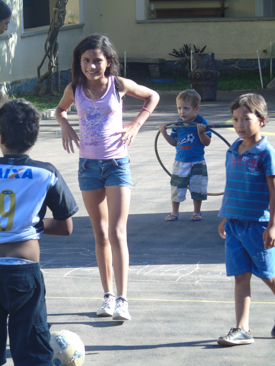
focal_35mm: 278
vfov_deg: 7.1
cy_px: 183
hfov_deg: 5.3
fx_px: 2945
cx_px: 138
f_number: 4.9
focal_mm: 50
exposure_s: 1/125
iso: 100
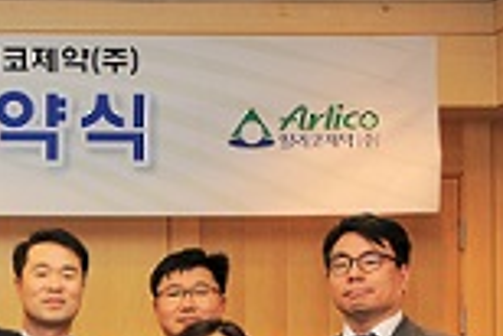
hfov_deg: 18.3
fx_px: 1440
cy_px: 362
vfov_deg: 13.1
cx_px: -171
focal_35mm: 103
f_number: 4
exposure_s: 1/30
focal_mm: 22
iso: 200
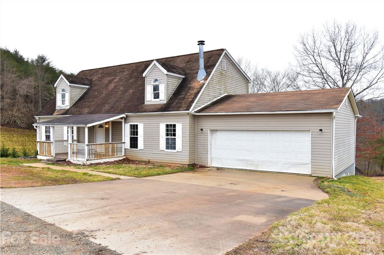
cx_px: 192
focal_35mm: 30
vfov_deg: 43.6
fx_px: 320
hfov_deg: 61.9
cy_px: 128
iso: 400
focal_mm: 20
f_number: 8
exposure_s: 1/80
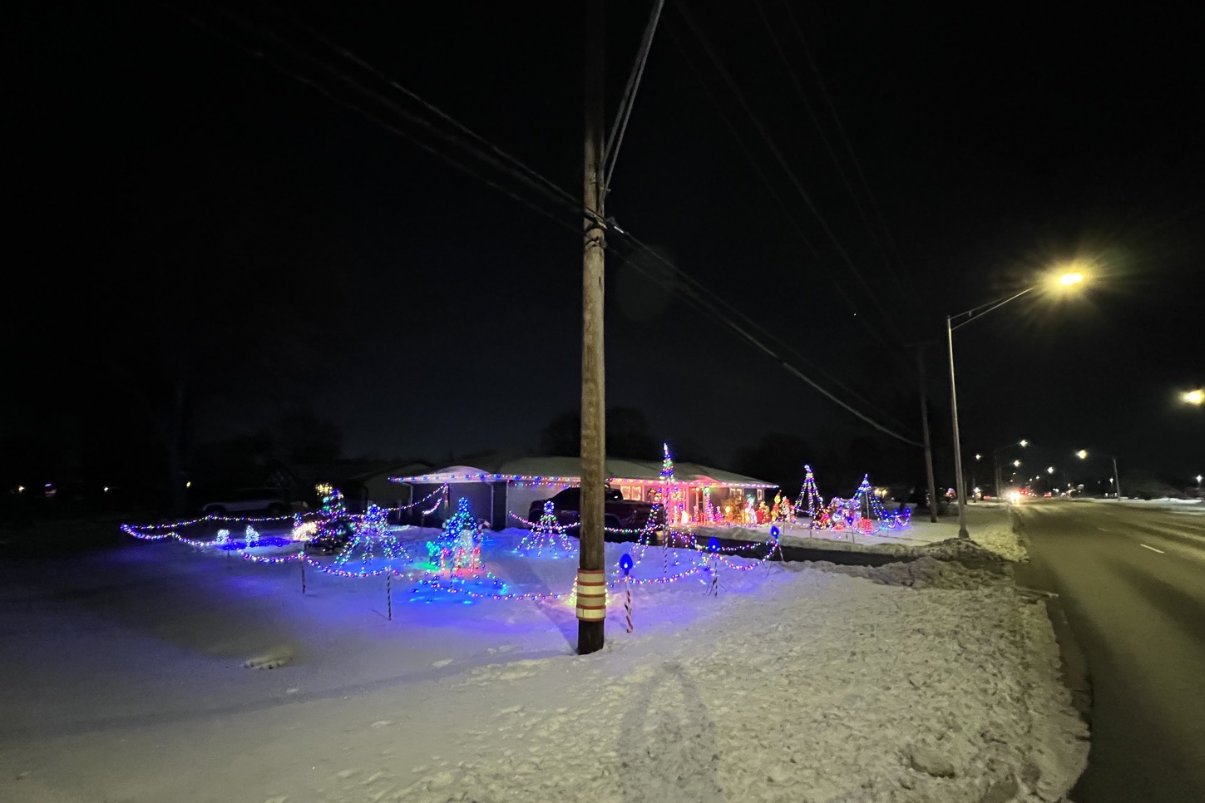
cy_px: 438
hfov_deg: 104.3
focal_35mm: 14
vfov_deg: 81.0
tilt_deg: +6.5
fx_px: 469
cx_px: 607
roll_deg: -0.7
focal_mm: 1.57
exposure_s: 1/30
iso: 1000
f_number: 1.8
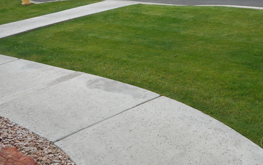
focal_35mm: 43
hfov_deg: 46.0
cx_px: 158
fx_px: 308
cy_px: 76
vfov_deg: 29.9
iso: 80
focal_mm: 4.5
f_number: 3.7
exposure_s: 1/125
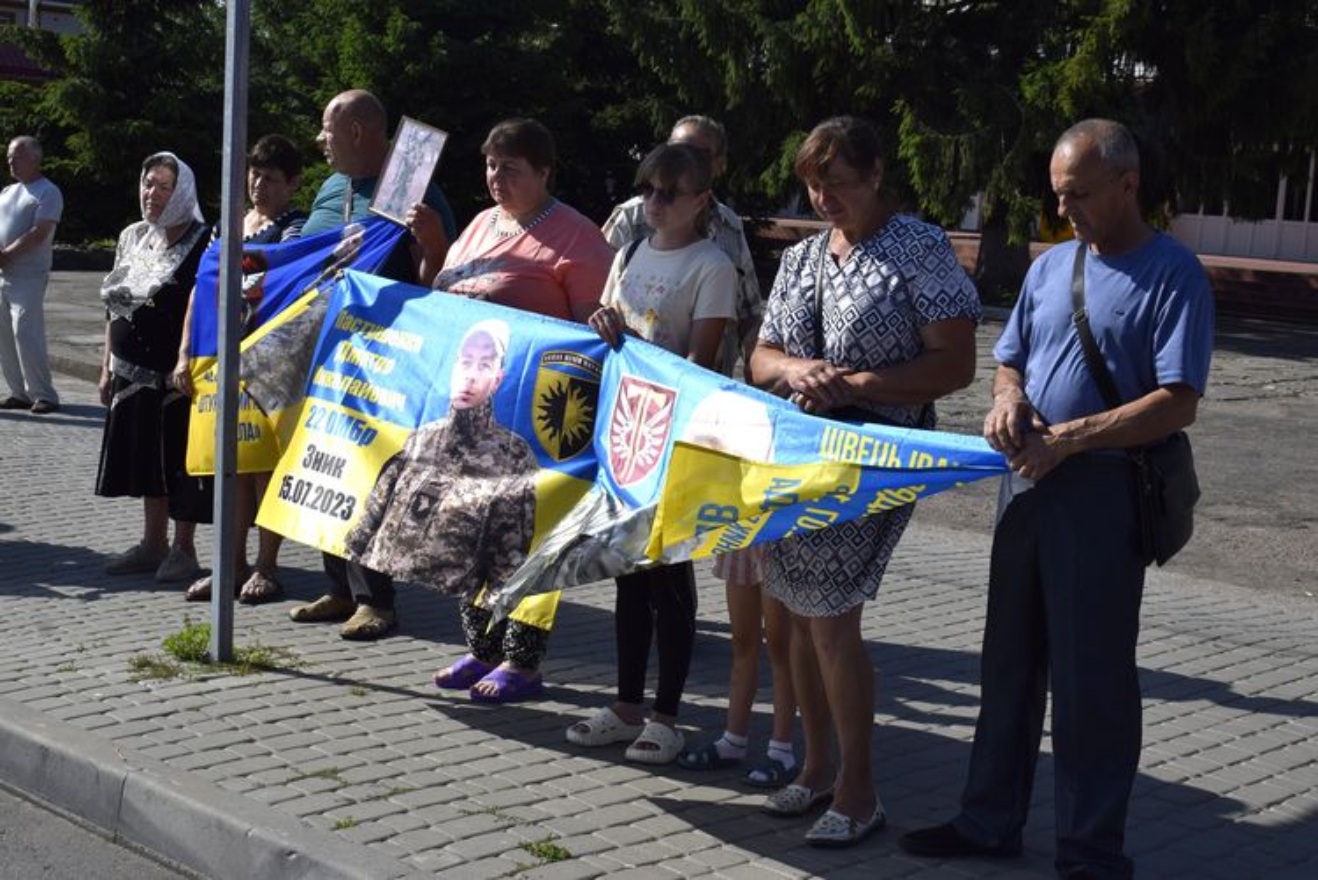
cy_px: 440
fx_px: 1923
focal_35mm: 52
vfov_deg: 25.8
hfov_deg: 37.8
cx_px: 659
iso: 200
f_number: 11
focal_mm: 35
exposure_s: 1/500
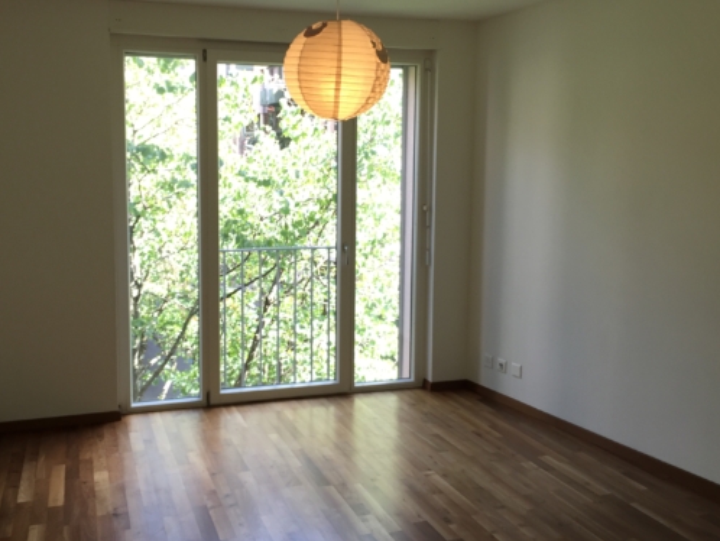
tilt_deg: -6.4
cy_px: 259
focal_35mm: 34
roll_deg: -0.5
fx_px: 708
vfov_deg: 41.8
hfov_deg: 53.7
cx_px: 304
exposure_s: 1/50
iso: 32
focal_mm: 4.15
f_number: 2.2
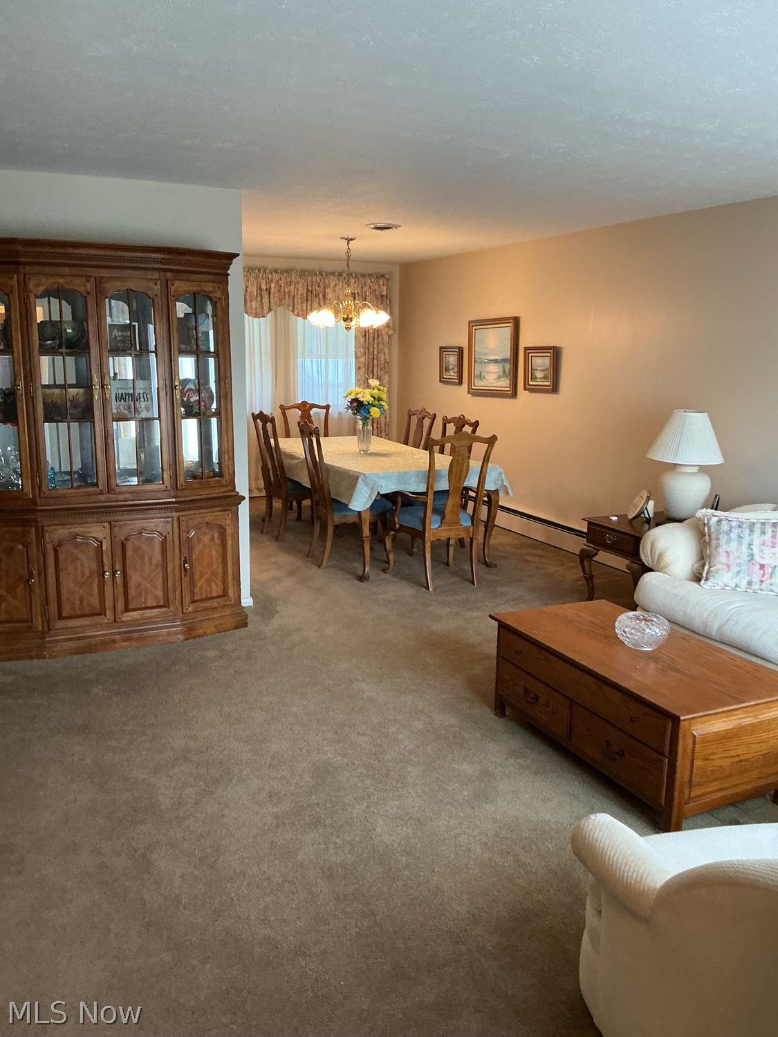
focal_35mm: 29
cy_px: 518
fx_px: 869
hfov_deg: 48.2
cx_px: 389
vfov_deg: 61.7
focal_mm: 3
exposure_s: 1/60
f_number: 1.8
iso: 160
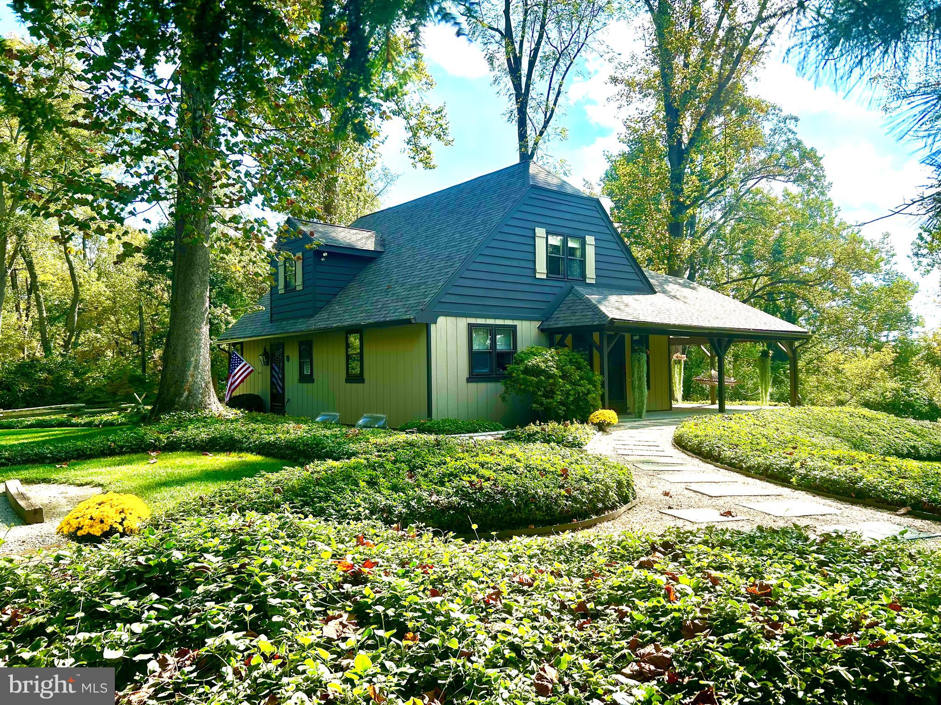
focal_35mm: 26
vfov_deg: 53.1
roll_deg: +0.9
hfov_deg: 67.3
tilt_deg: +1.6
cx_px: 470
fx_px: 707
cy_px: 352
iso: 50
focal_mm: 5.7
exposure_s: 1/1698
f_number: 1.5
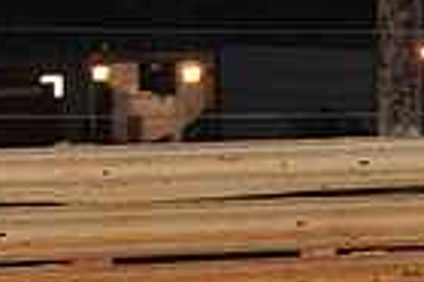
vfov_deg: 2.8
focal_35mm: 497
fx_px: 5847
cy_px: 285
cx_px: 739
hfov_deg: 4.1
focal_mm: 120
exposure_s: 1/320
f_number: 6.3
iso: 1000
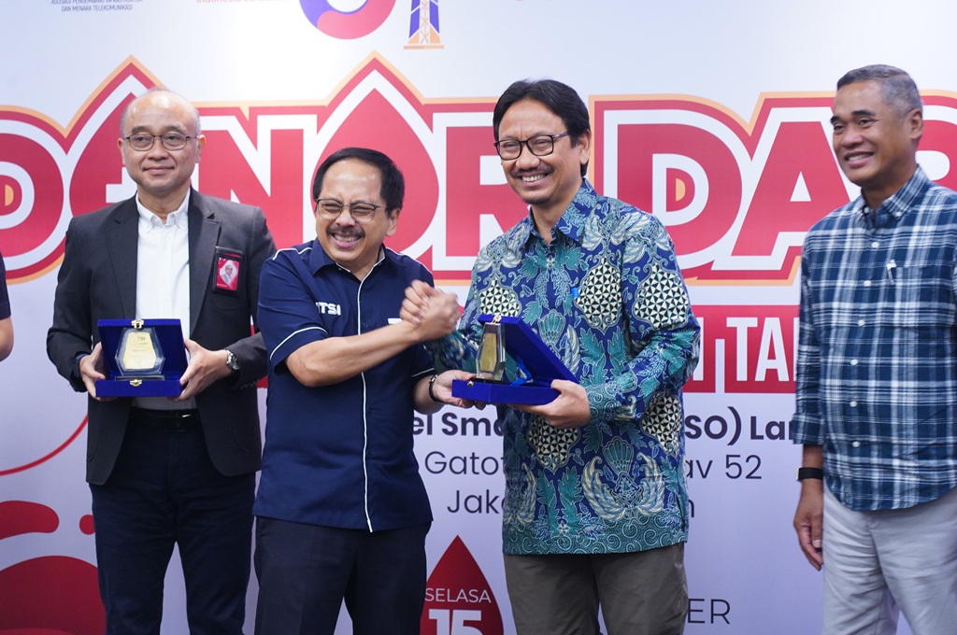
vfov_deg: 13.0
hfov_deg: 19.5
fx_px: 2788
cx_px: 478
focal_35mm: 105
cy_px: 318
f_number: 4
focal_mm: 105
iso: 5000
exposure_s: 1/60
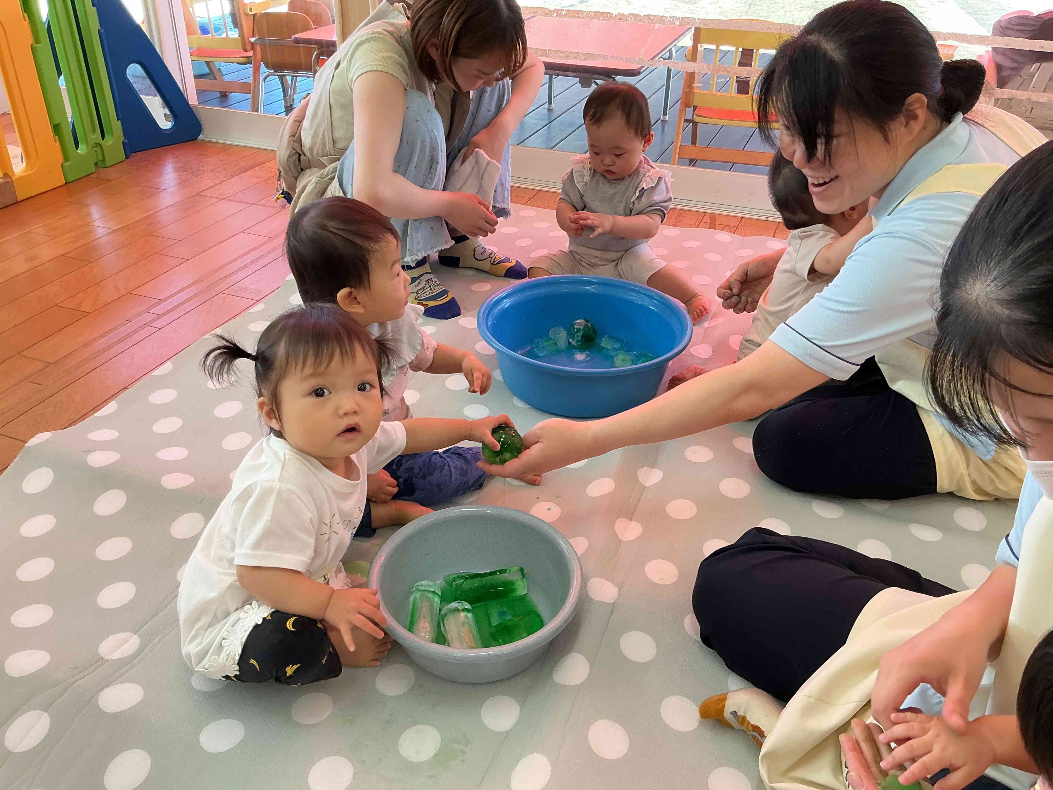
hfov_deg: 61.7
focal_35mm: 29
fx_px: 882
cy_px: 395
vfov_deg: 48.2
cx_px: 526
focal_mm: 3
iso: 40
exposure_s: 1/60
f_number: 1.8
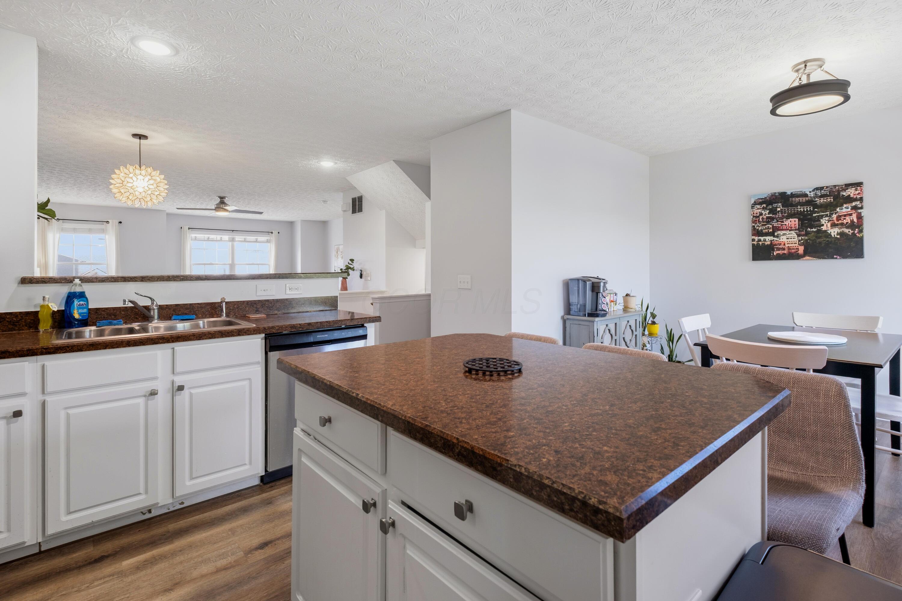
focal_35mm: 16
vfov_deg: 73.7
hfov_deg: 96.7
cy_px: 300
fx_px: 401
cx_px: 451
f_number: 5
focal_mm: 10.5
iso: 160
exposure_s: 1.7
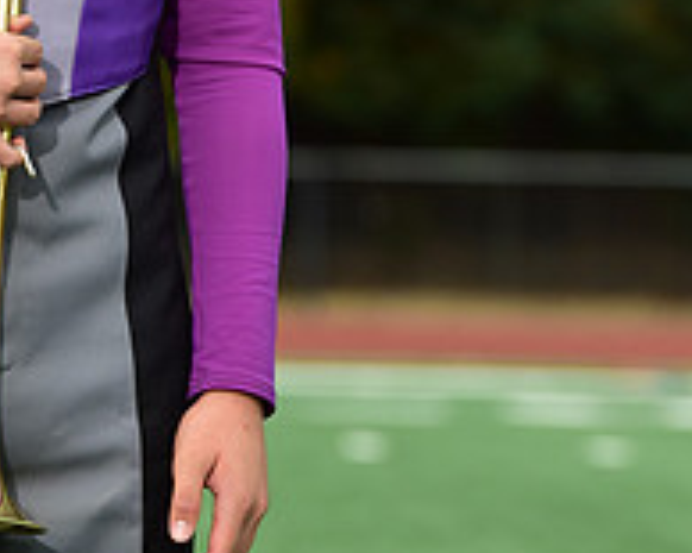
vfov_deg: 3.6
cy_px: -300
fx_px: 8638
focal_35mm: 422
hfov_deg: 4.6
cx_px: 16
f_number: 5
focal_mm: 150
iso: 500
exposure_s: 1/250
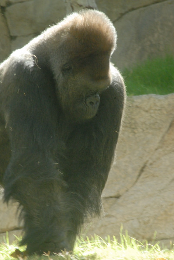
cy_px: 130
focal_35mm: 450
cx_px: 87
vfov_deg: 4.6
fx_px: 3257
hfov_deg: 3.1
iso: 1600
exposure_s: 1/90
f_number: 19
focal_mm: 300
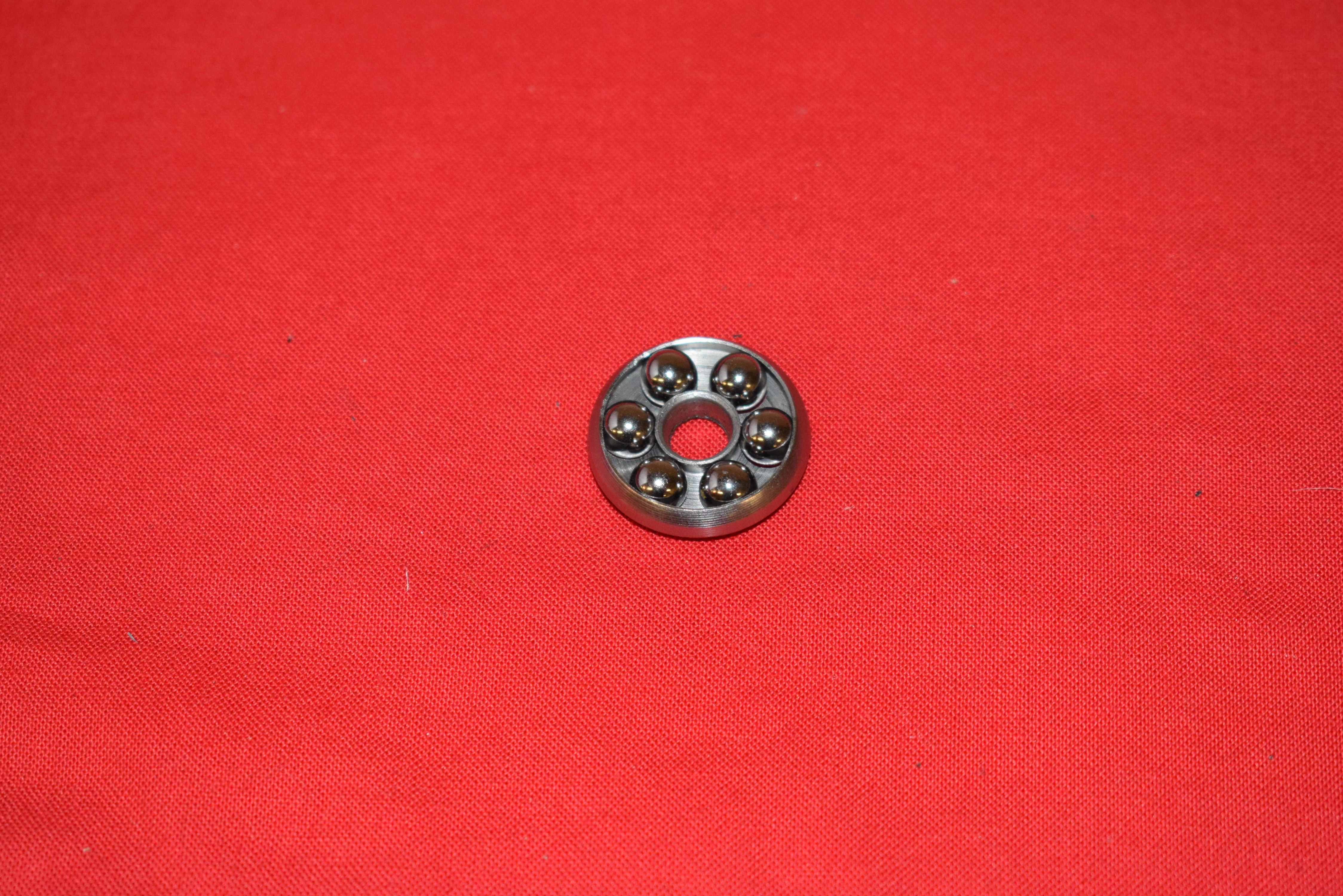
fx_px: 3078
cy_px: 448
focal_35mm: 82
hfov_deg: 24.6
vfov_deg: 16.6
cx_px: 672
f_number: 5.6
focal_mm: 55
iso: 1250
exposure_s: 1/200
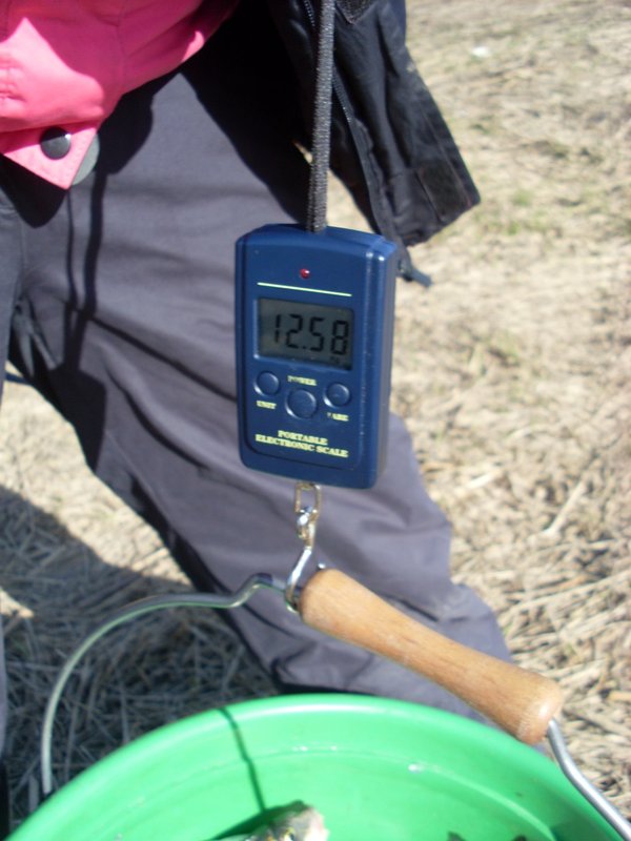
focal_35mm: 38
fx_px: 924
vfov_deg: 49.0
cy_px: 420
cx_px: 316
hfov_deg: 37.7
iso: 80
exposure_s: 1/125
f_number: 7.7
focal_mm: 6.3
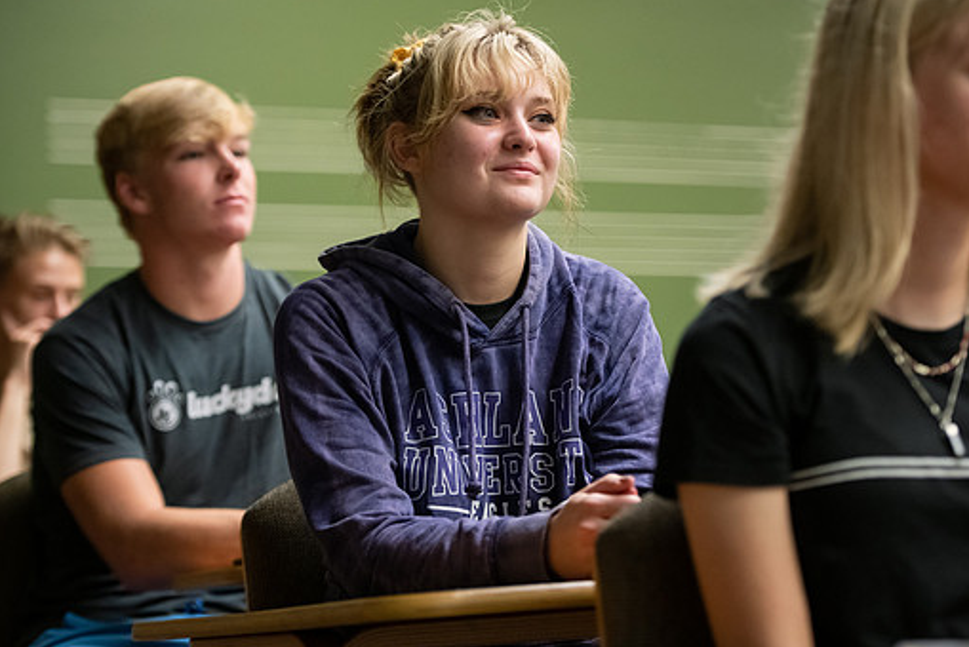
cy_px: 300
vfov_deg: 14.0
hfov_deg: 20.8
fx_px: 2639
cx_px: 504
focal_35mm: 98
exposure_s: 1/200
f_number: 2.8
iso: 4000
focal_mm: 86
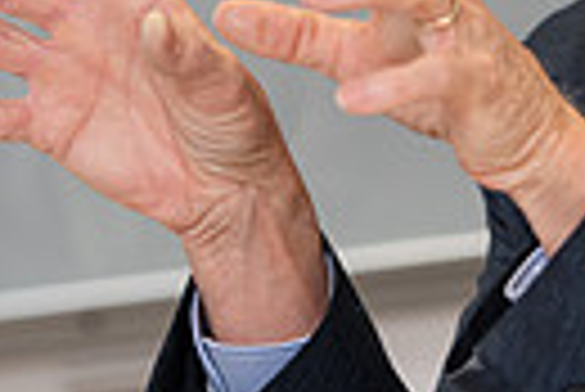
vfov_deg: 2.6
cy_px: 29
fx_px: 8703
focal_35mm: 535
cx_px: 356
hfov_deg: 3.8
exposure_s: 1/200
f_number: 3.2
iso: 640
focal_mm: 120
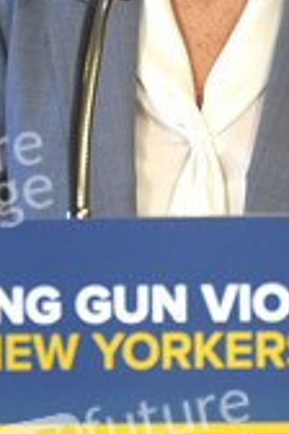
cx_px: 203
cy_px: 65
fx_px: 5731
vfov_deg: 4.3
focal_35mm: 476
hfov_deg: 2.9
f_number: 5.6
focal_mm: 200
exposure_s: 1/250
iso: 5000
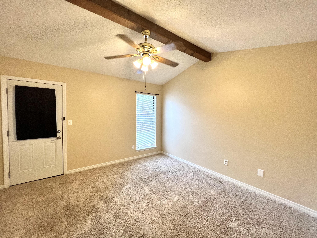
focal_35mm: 13
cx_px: 158
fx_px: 119
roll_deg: -0.8
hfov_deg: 106.2
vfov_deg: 89.9
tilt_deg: -2.9
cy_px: 119
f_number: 1.8
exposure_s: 1/120
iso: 125
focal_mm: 1.57
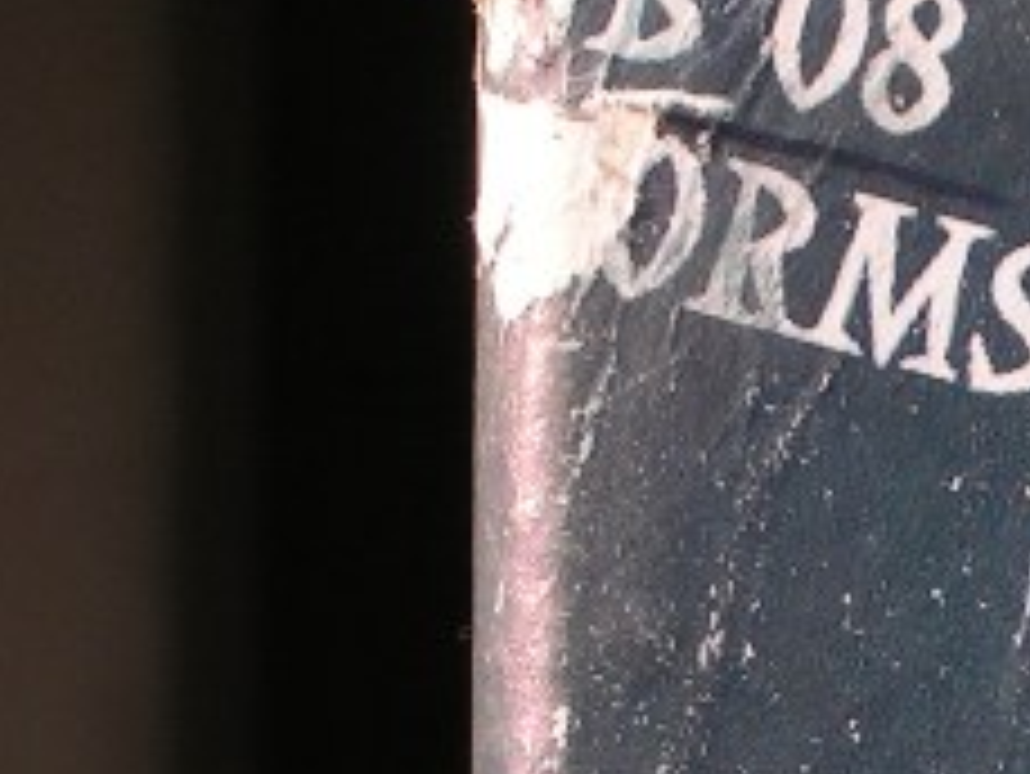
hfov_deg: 7.5
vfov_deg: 5.7
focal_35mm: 262
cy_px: 882
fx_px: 7800
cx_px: 1264
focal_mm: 11.5
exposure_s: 1/160
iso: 50
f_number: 5
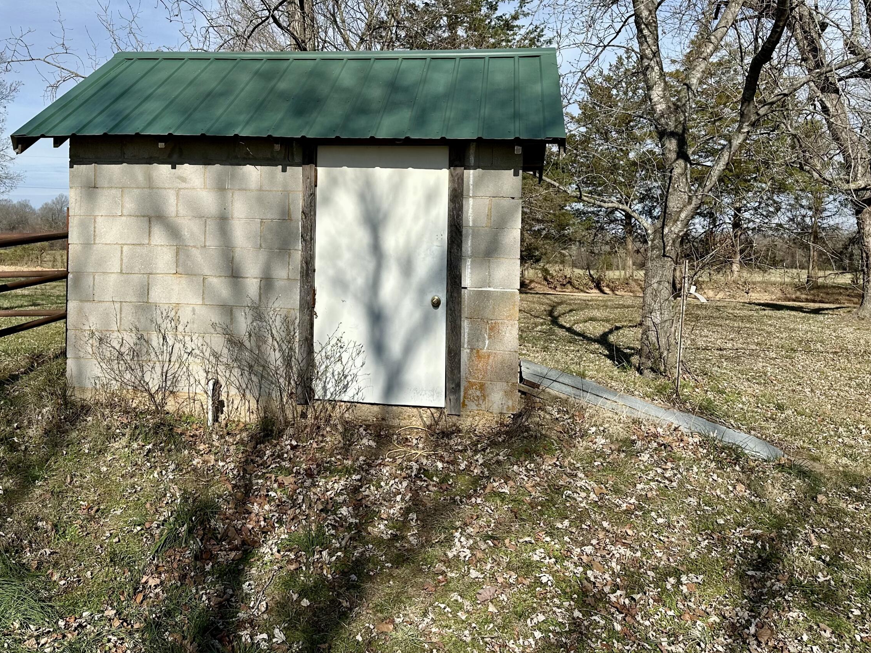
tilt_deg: +2.9
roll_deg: -1.1
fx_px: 805
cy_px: 224
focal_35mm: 32
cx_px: 362
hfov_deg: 56.5
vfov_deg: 43.6
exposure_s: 1/5848
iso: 80
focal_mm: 6.86
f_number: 1.78
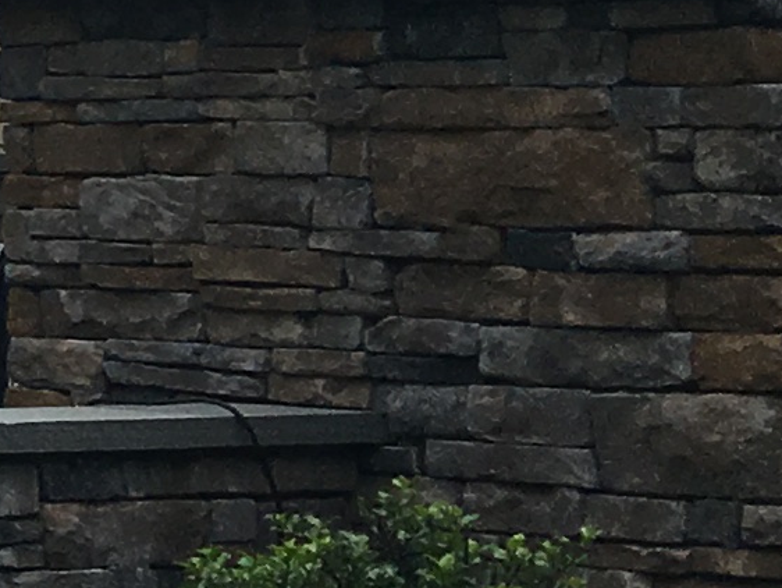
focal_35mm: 208
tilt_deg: +7.5
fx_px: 4701
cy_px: -291
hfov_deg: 8.0
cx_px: -1679
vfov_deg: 7.0
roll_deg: -0.1
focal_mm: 4.15
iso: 25
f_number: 2.2
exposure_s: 1/1603
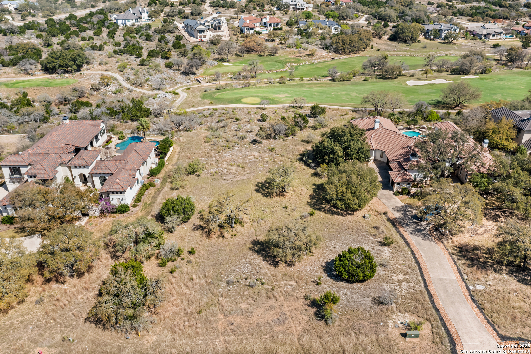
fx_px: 413
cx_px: 266
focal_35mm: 28
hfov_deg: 65.5
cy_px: 177
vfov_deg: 46.4
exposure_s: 1/200
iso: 100
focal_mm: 10.26
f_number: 5.6
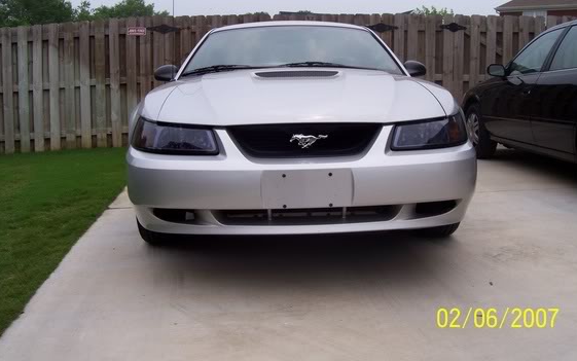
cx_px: 293
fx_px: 582
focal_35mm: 37
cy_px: 155
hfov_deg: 52.7
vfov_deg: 34.4
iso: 80
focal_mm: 5.6
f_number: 5.1
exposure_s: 1/481
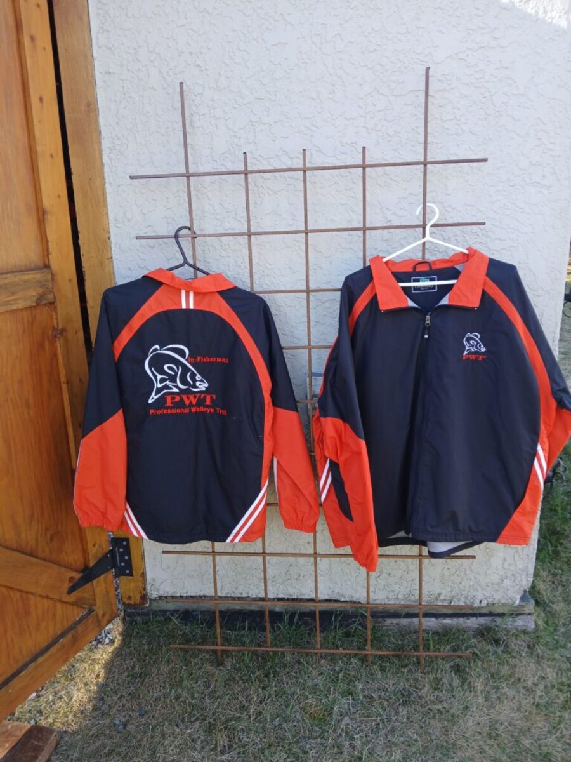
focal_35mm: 26
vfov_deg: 67.3
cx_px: 286
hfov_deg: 53.1
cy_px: 381
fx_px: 572
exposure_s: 1/60
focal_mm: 3.98
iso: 25
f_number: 1.8
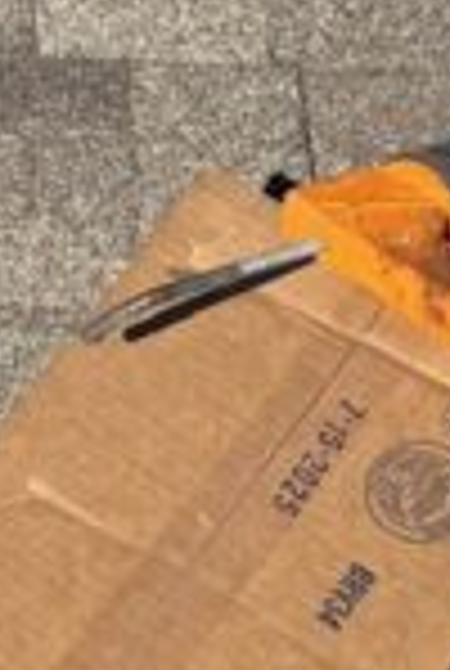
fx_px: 3191
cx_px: -742
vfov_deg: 10.3
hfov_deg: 7.4
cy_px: -985
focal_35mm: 171
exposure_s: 1/4673
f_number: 1.78
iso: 80
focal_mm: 6.76
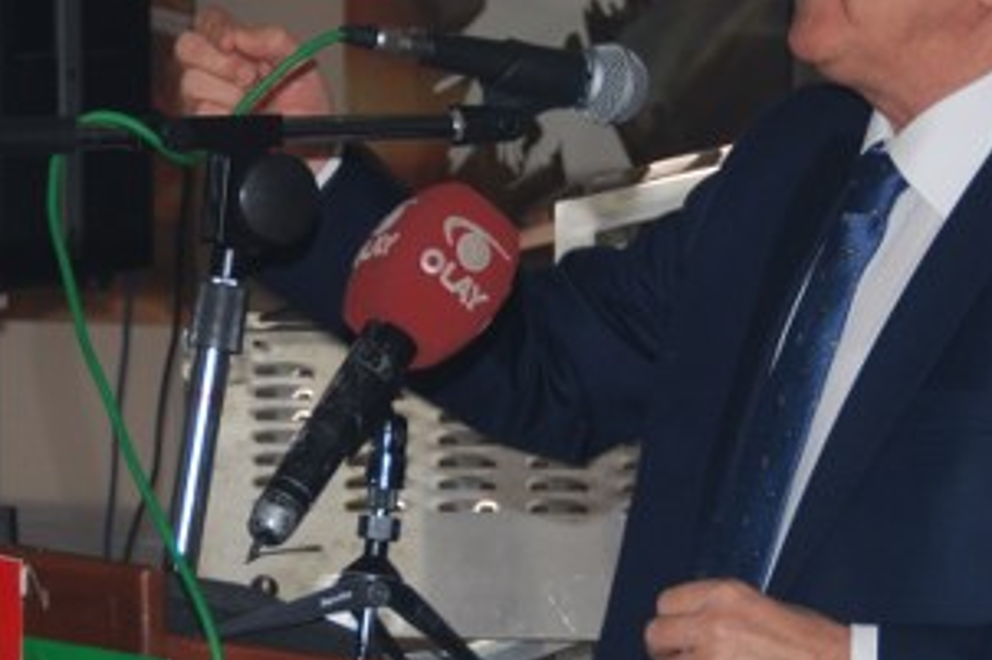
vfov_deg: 5.6
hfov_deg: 8.3
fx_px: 6802
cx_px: 549
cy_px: 351
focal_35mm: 247
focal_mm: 62
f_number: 5
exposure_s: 1/60
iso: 200
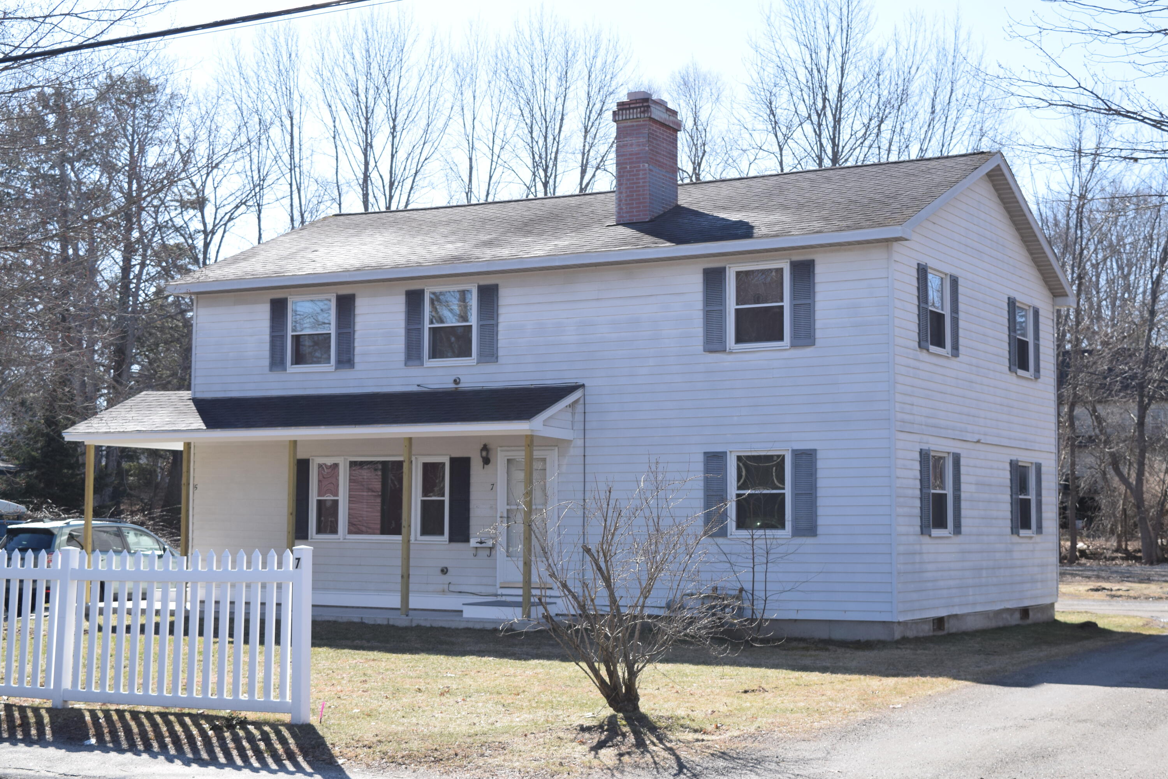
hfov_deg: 35.1
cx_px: 584
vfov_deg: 23.8
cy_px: 390
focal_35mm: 57
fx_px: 1849
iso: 200
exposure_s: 1/320
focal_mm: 38
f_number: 9
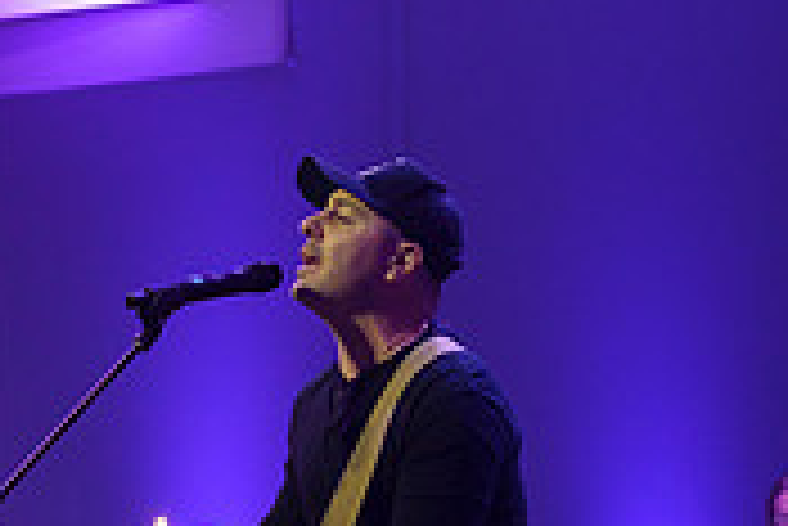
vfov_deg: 8.1
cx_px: -266
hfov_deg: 11.8
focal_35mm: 168
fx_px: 3680
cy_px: 614
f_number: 3.5
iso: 1000
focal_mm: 50
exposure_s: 1/100
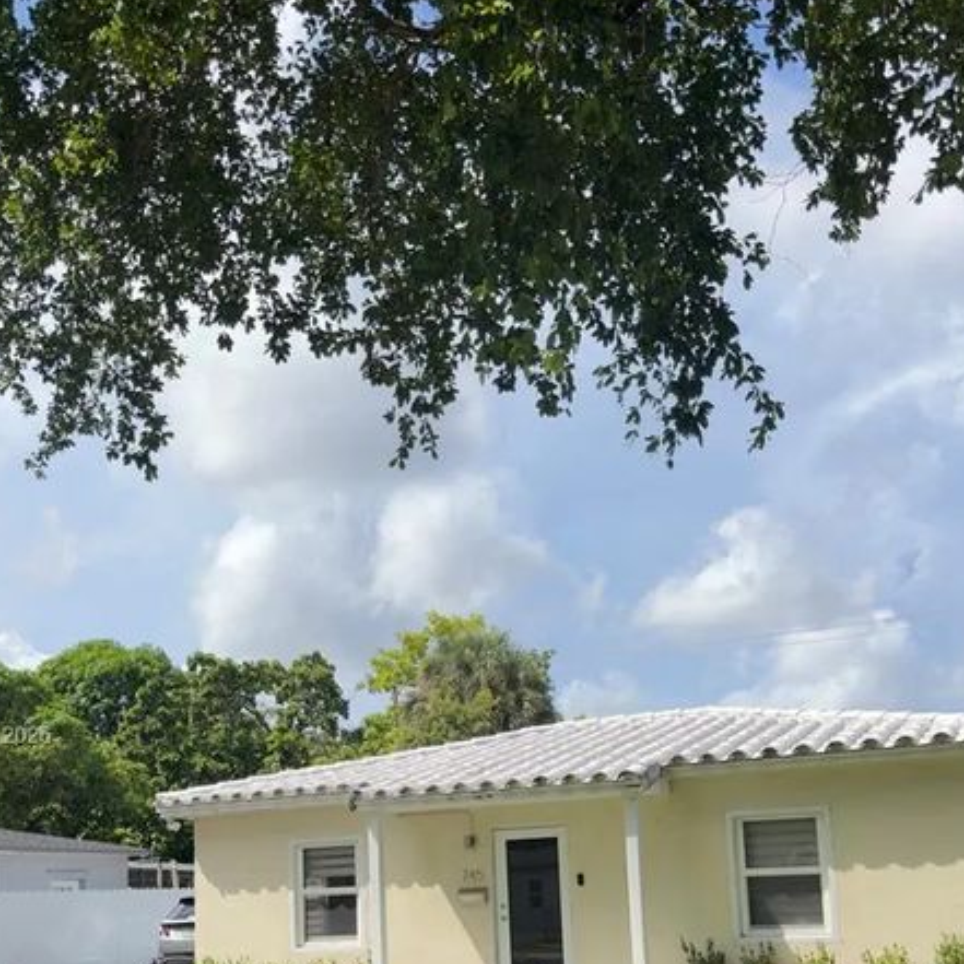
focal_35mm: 41
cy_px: 738
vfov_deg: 39.7
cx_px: 463
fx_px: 1292
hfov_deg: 40.9
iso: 80
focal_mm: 6.76
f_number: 1.78
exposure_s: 1/3058
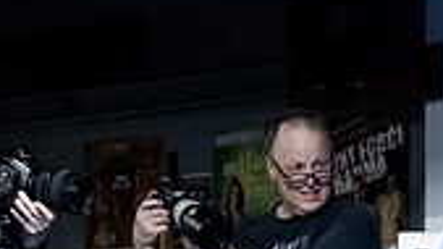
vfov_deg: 4.7
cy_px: 491
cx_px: 582
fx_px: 2960
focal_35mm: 252
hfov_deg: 8.4
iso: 8000
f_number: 2.8
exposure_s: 1/1000
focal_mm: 70
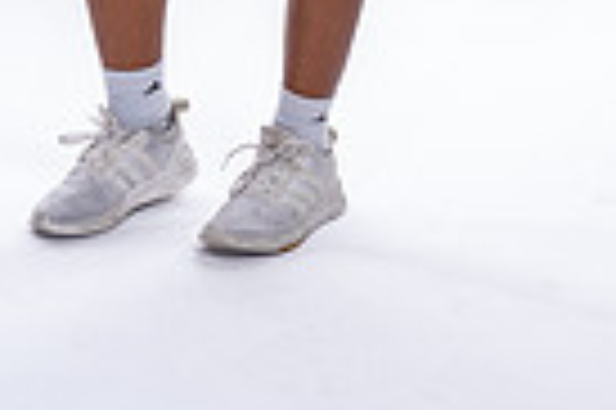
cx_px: 198
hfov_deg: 11.4
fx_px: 3093
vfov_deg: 7.1
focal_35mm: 181
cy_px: -554
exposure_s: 1/250
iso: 400
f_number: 5.6
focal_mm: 55
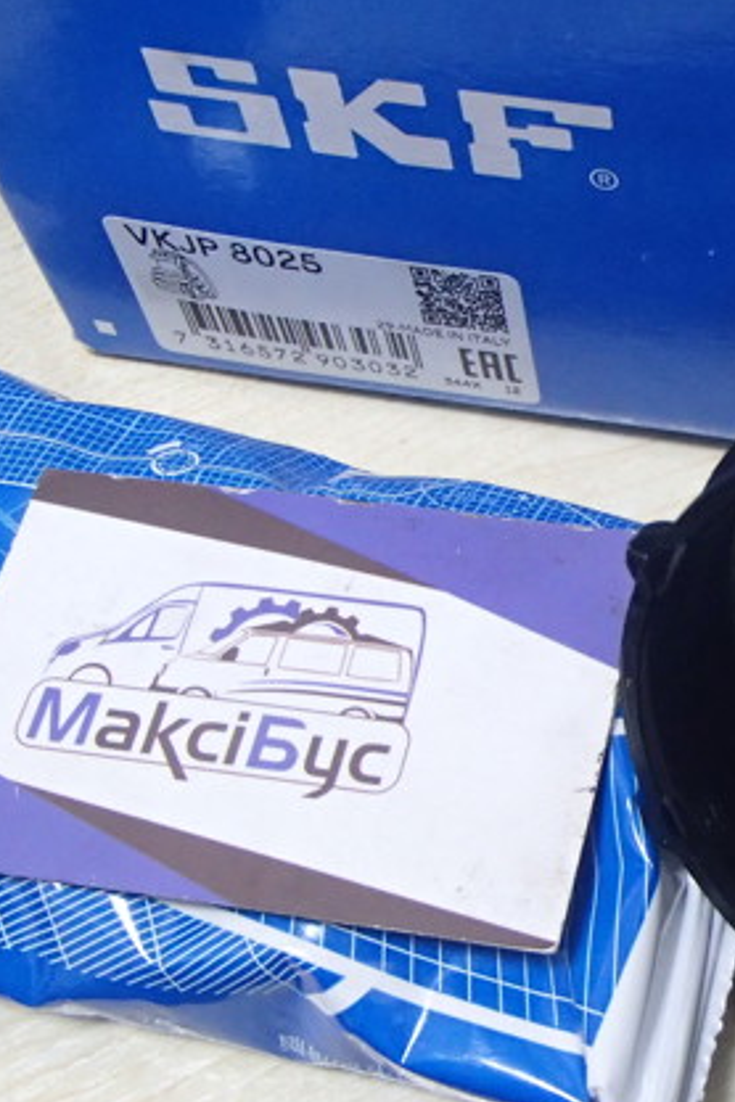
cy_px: 601
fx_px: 1807
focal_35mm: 59
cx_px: 751
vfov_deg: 33.9
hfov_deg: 22.1
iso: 1250
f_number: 4.7
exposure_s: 1/40
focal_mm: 6.64
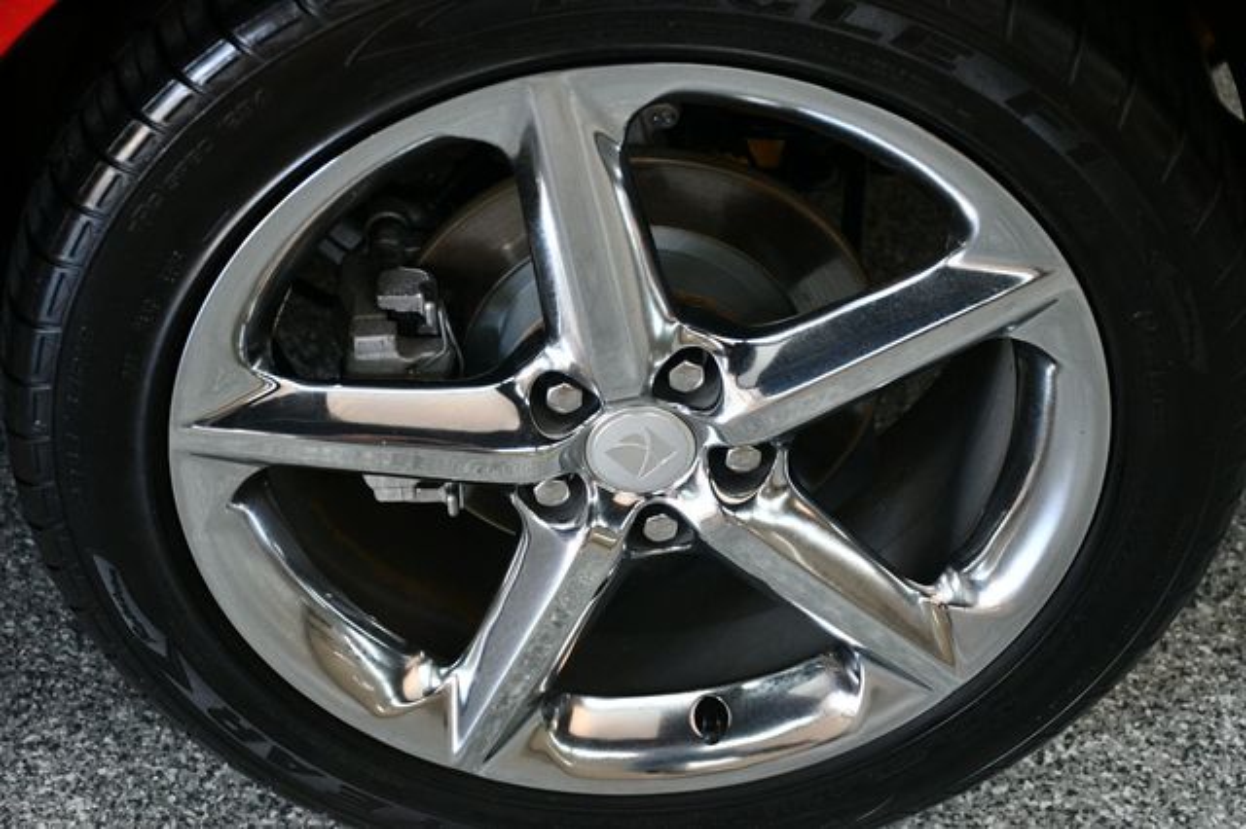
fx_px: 2491
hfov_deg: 28.1
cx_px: 623
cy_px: 414
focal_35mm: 72
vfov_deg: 18.9
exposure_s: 1/125
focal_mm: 48
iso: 1400
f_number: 4.5
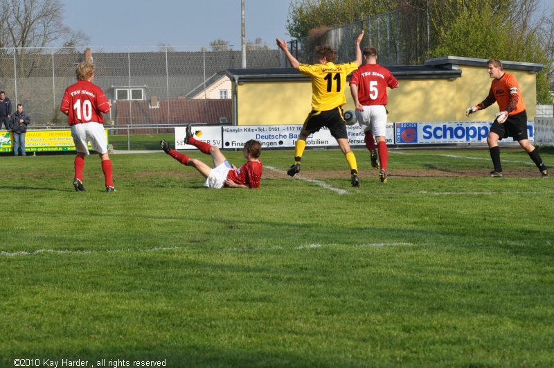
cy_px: 184
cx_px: 277
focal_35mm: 138
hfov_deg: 14.9
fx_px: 2121
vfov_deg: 9.9
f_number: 10
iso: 800
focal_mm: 92
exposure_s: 1/1000
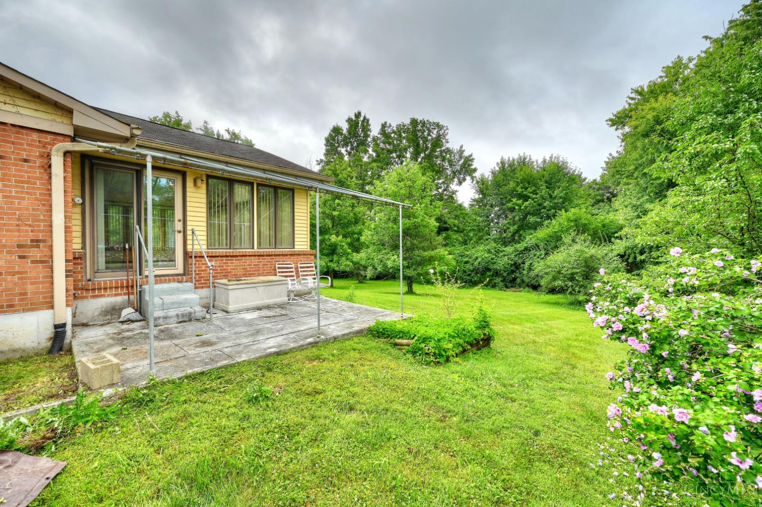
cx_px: 381
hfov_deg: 104.3
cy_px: 254
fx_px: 296
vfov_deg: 81.2
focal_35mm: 14
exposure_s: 1/50
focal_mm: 14
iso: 100
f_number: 10
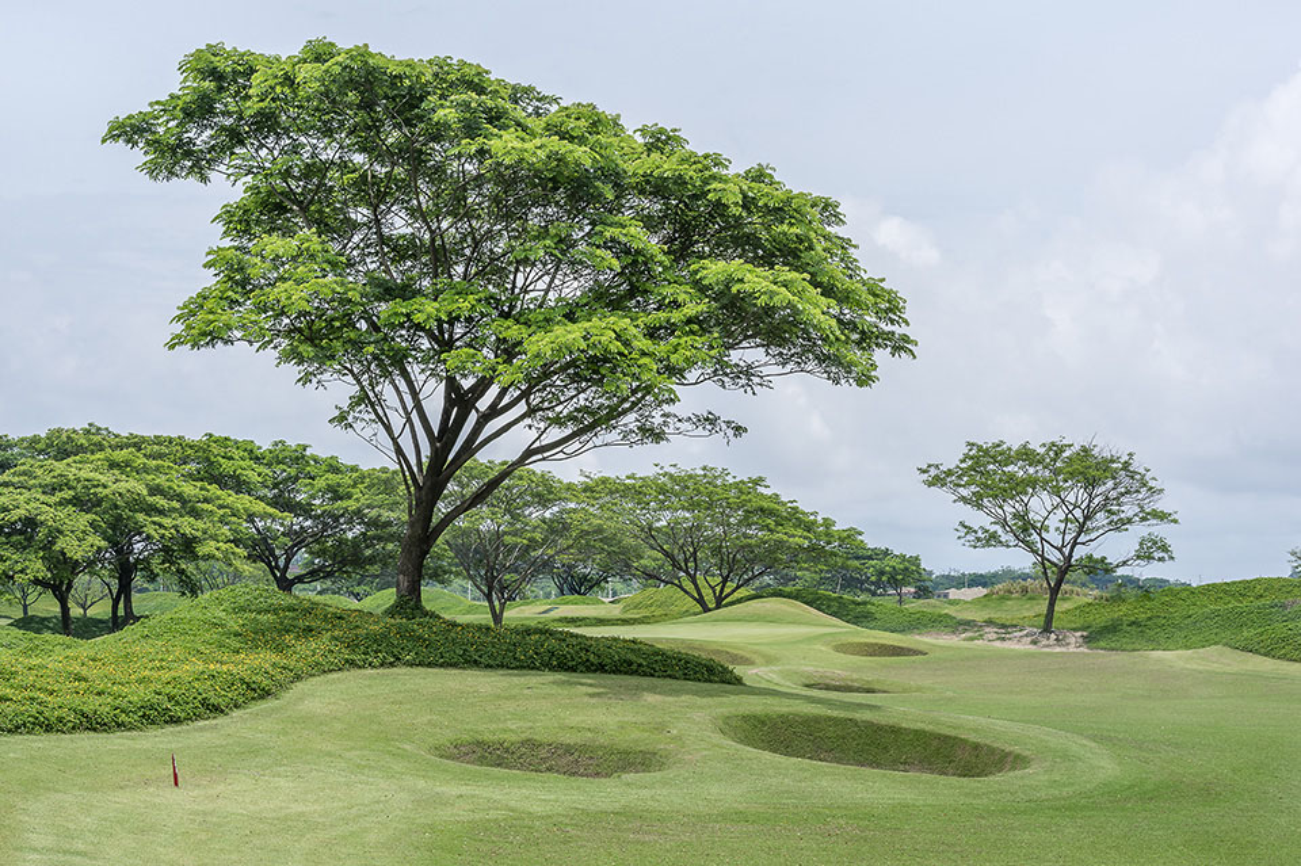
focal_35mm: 86
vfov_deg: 15.9
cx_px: 650
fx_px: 3106
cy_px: 433
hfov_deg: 23.7
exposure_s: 1/100
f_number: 22
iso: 200
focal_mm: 86
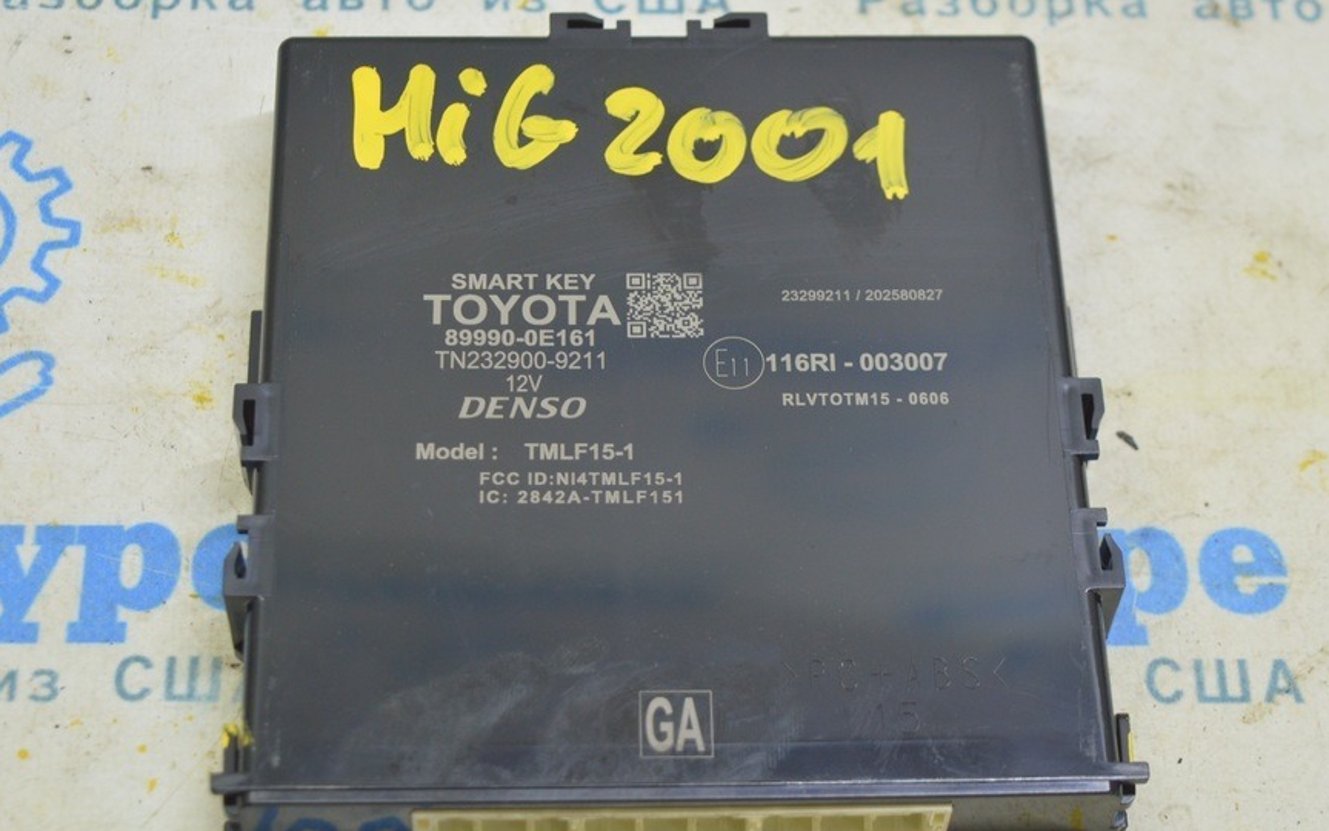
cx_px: 635
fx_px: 2753
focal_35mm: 76
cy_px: 387
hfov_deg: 27.1
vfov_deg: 17.2
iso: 400
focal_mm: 42
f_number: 5.6
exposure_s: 1/20
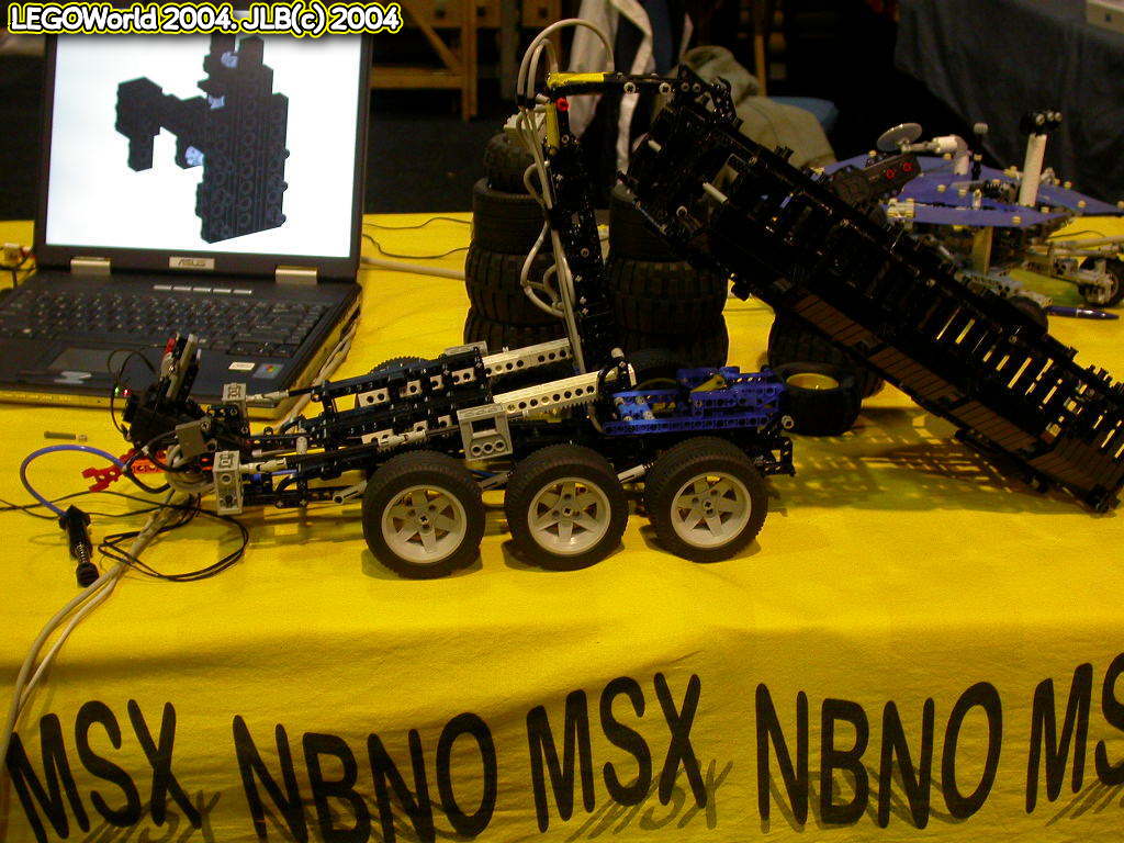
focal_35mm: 52
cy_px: 422
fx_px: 1688
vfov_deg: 28.0
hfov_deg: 36.8
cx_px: 562
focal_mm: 10.9
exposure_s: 1/14.2
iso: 200
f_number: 2.9
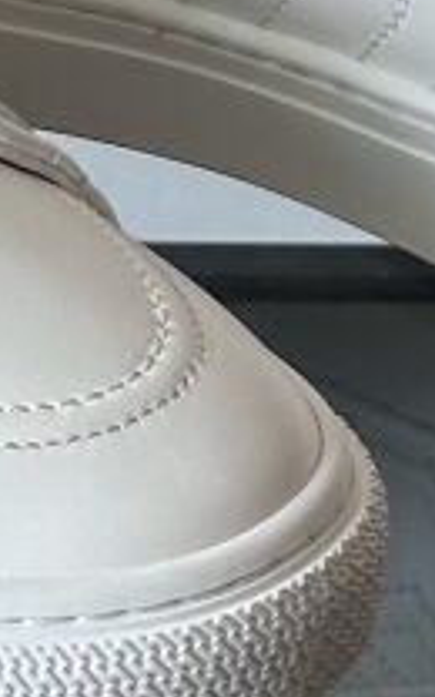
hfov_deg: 3.7
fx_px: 6696
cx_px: -241
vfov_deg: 5.7
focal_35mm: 353
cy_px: -1126
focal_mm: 6.86
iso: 64
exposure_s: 1/303
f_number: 1.78
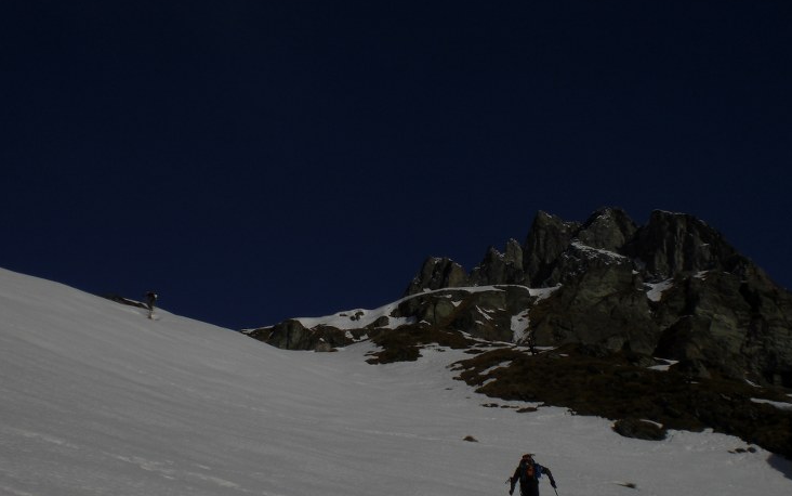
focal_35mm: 44
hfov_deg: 45.2
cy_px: 310
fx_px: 950
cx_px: 362
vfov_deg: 29.1
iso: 50
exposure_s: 1/2000
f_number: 4.4
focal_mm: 6.3
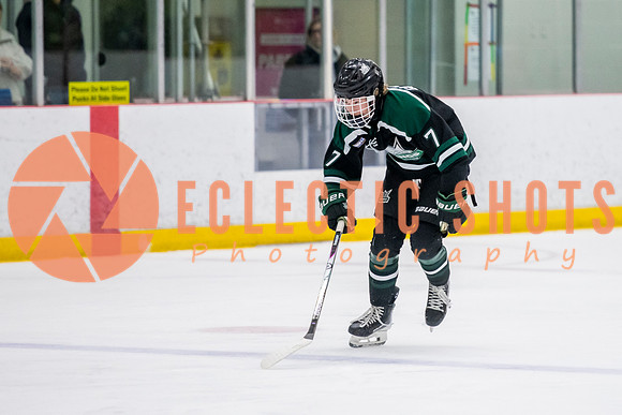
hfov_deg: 6.6
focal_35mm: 313
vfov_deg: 4.4
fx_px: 5413
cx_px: 400
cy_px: 187
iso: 3200
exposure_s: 1/640
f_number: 3.2
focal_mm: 185
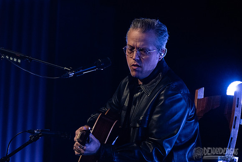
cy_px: 72
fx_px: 1798
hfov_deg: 7.7
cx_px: 107
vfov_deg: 5.1
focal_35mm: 267
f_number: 5.3
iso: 2500
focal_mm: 240
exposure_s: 1/125
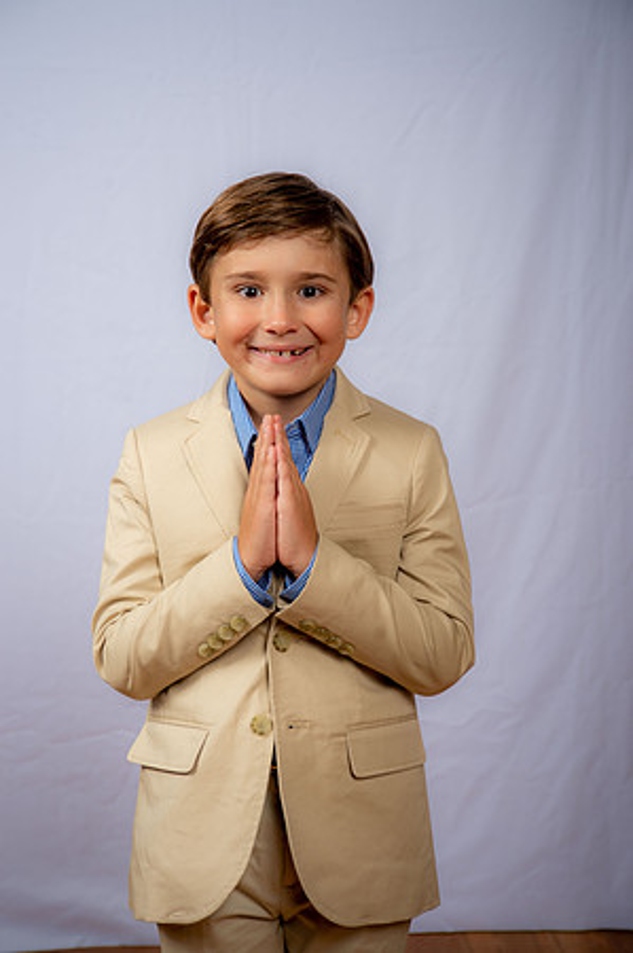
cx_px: 316
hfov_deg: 20.6
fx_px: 1745
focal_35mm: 66
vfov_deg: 30.5
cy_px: 476
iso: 250
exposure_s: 1/160
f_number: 6.3
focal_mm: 66
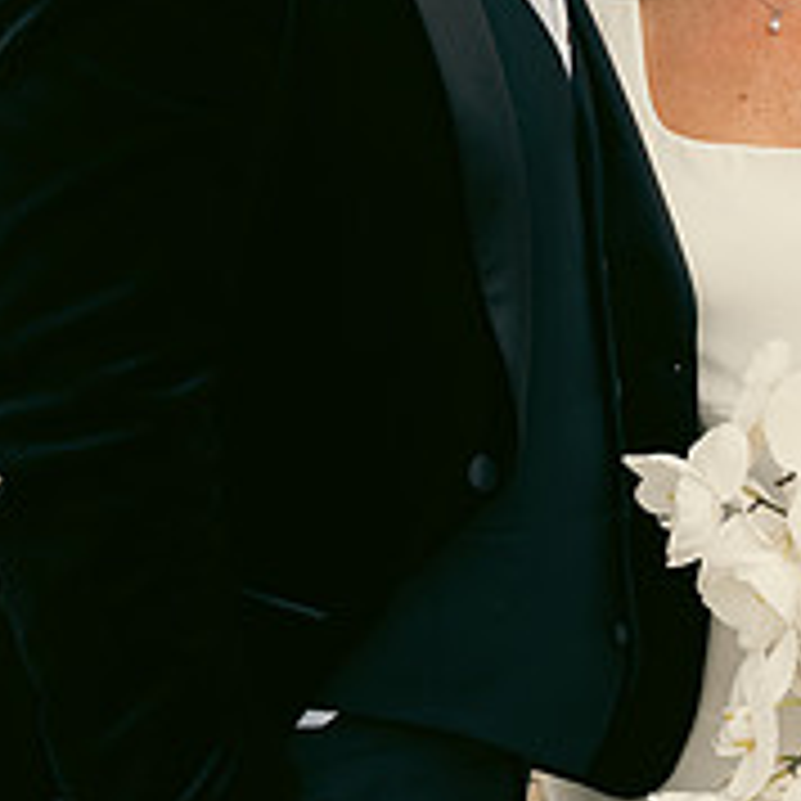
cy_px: 202
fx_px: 2592
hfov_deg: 17.6
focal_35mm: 99
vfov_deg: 17.5
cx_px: 486
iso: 160
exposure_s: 1/640
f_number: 3.5
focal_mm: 31
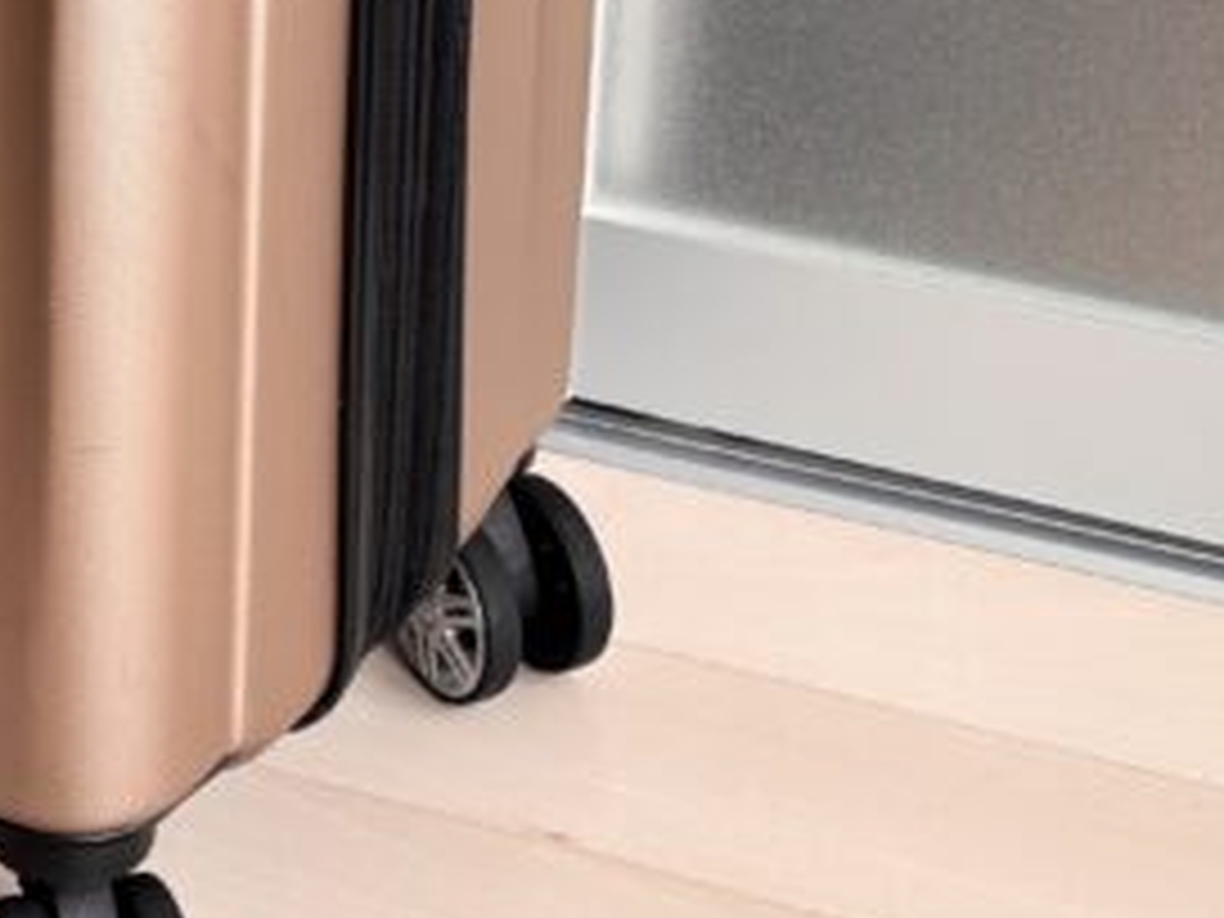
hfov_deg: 19.1
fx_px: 3465
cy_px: -464
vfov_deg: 14.1
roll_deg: +0.4
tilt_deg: -18.1
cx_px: -166
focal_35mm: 98
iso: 80
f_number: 1.6
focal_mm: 5.96
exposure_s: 1/121
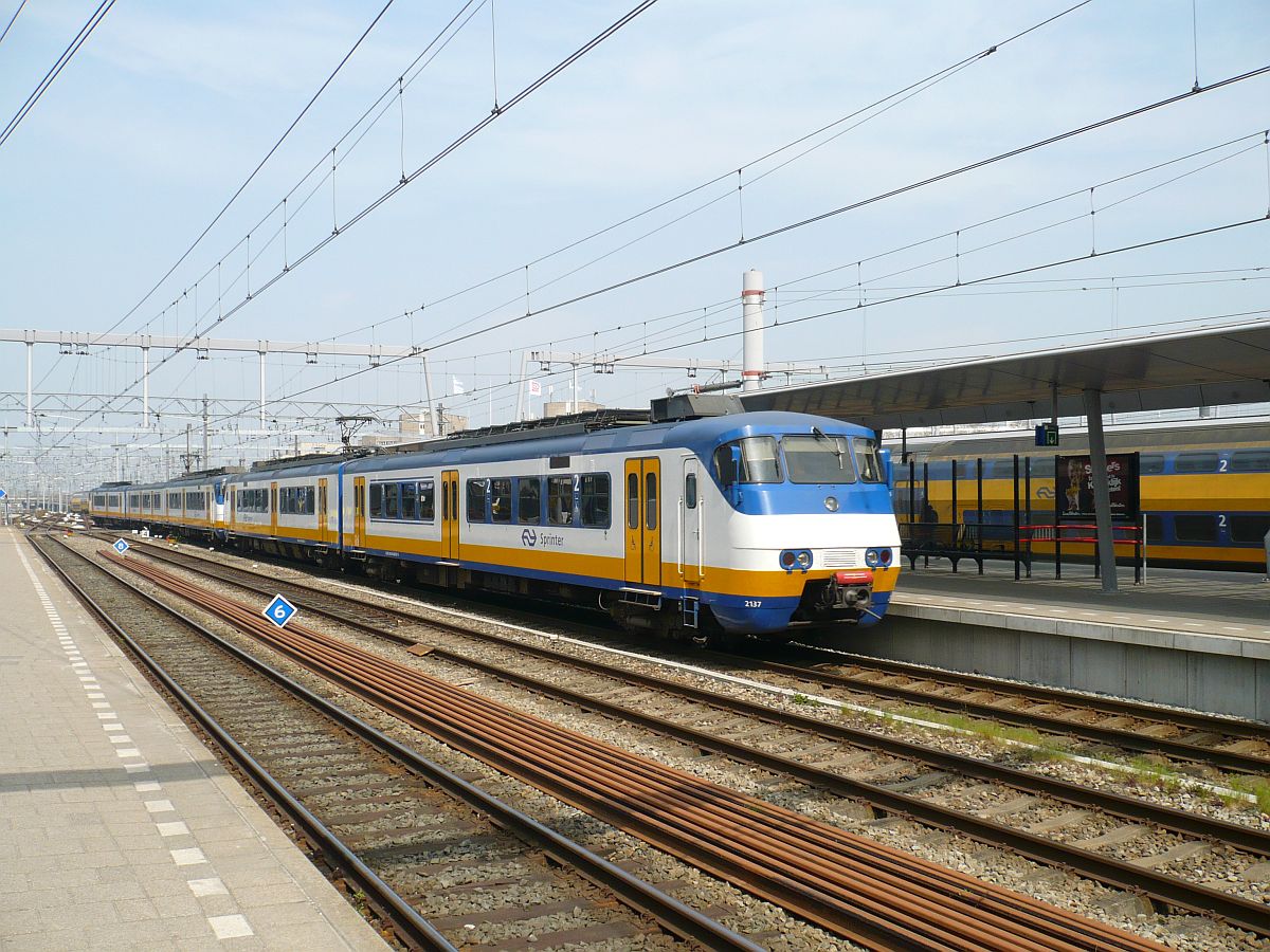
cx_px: 635
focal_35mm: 35
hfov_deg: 52.6
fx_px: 1284
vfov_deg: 40.7
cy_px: 476
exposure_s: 1/200
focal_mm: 5.8
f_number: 8
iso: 100
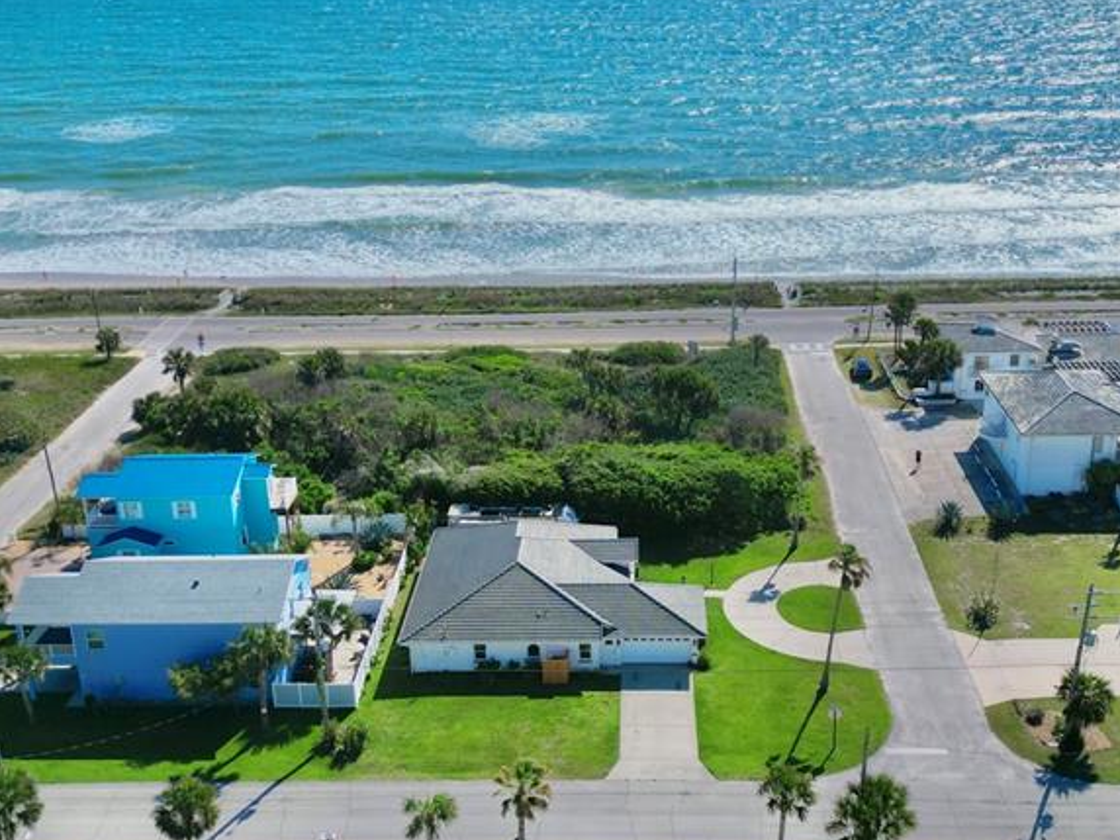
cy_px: 450
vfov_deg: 33.6
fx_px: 1391
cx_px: 593
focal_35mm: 43
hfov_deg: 43.8
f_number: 1.7
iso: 200
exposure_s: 1/6400
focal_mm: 6.72
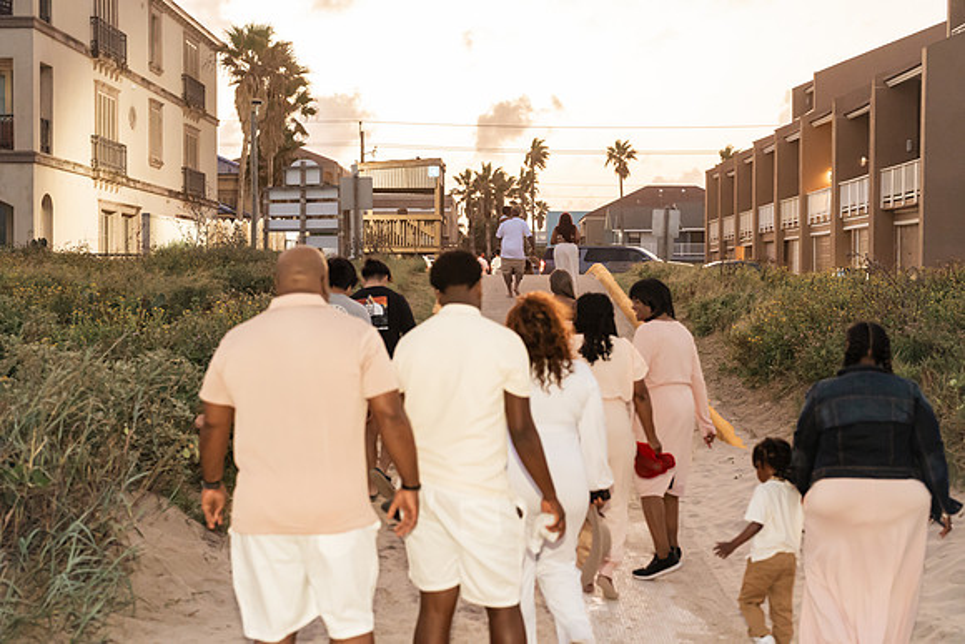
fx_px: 1341
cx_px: 482
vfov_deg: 27.0
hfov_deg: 39.6
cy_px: 322
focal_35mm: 50
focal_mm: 50
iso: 4000
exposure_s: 1/200
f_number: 2.8
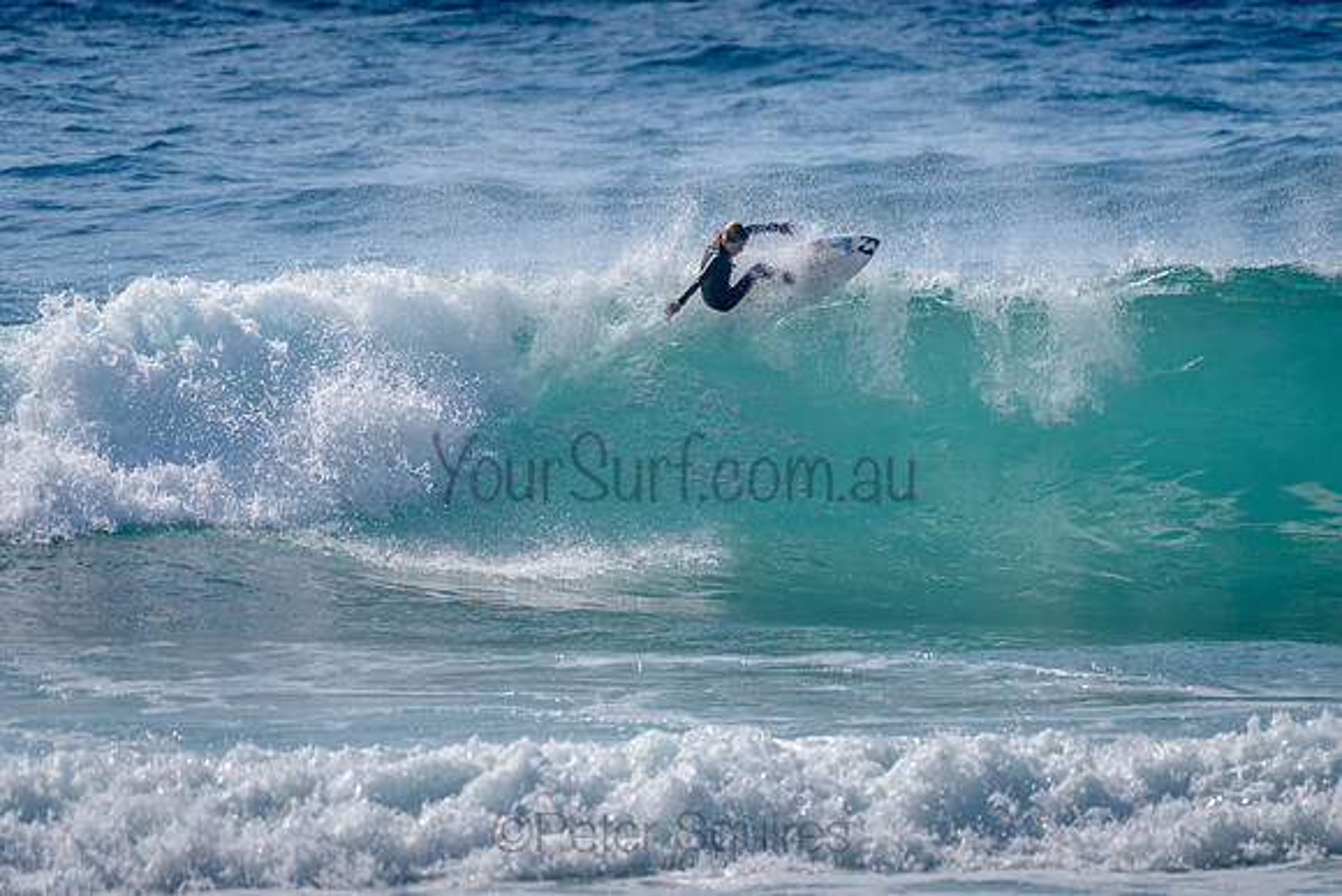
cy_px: 347
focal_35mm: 613
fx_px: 22862
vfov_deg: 2.2
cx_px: 668
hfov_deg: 3.4
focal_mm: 500
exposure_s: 1/2000
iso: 110
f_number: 5.6
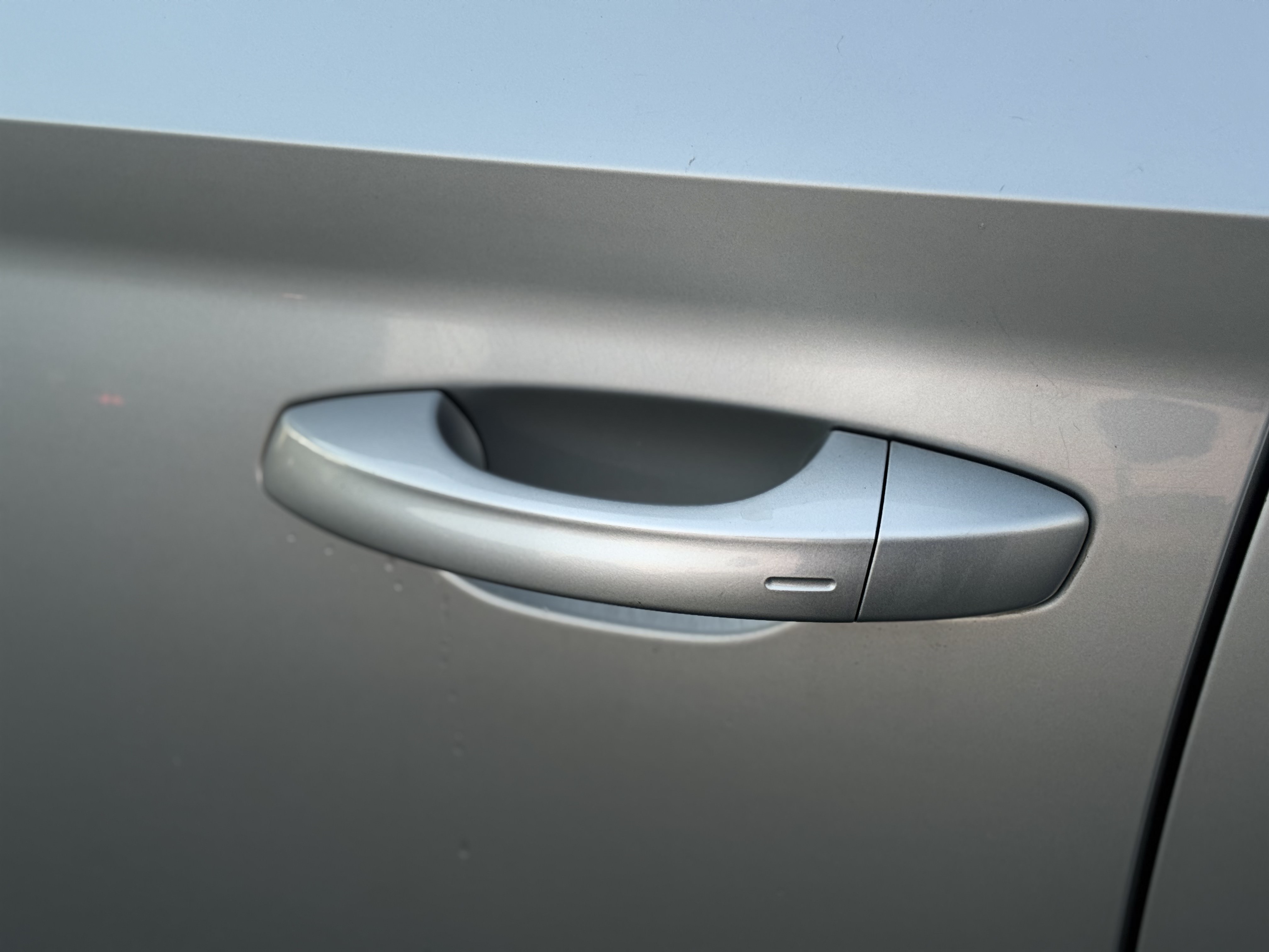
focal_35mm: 48
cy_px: 476
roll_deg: +0.5
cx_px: 634
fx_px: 1760
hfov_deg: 39.7
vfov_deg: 30.3
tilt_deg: -27.1
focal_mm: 6.76
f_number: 1.78
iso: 100
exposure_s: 1/114
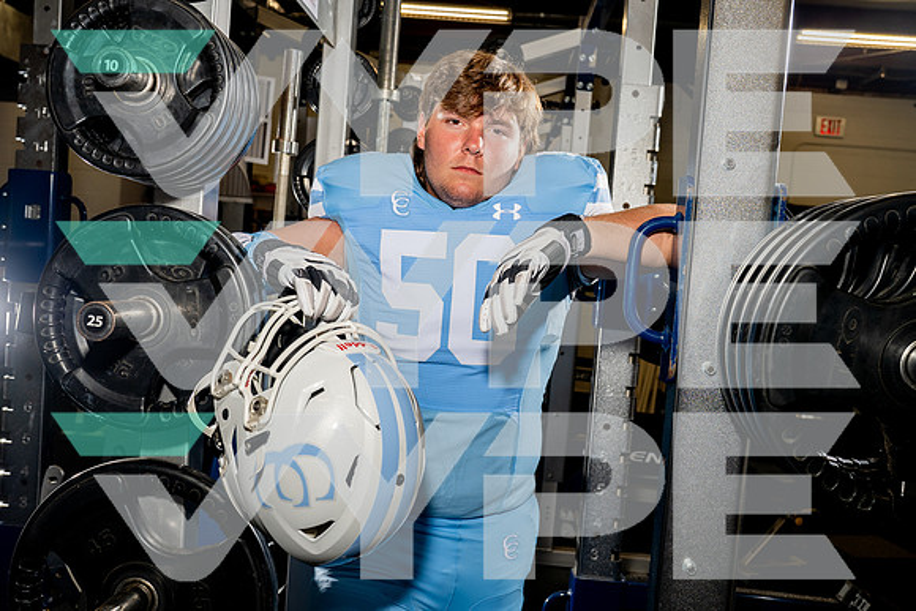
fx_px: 945
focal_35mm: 37
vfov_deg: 35.8
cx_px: 456
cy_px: 304
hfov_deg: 51.7
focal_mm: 33
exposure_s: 1/250
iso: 320
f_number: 5.6
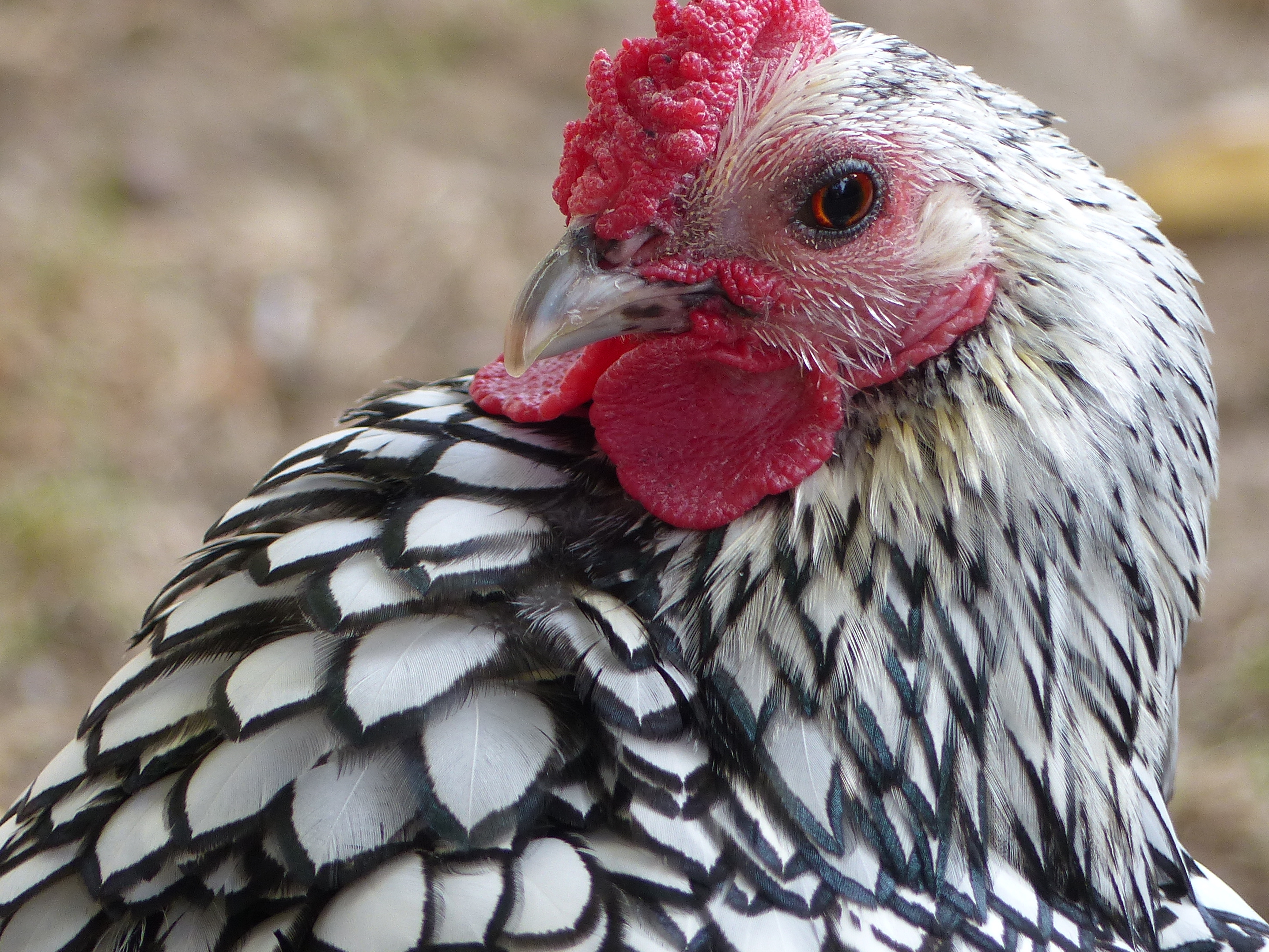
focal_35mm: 835
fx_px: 30613
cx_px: 676
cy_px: 433
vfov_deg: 1.8
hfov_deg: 2.4
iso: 125
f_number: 2.8
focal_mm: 108
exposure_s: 1/125
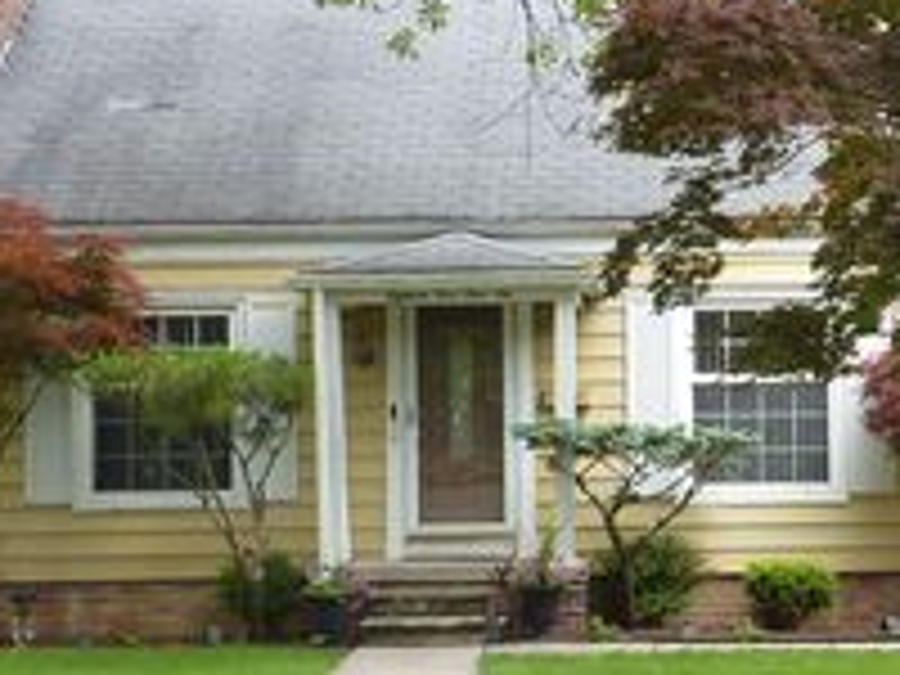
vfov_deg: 17.3
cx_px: 765
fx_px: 2210
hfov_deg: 22.6
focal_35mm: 85
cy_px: 416
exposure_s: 1/100
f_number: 3.3
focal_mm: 4.1
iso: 80
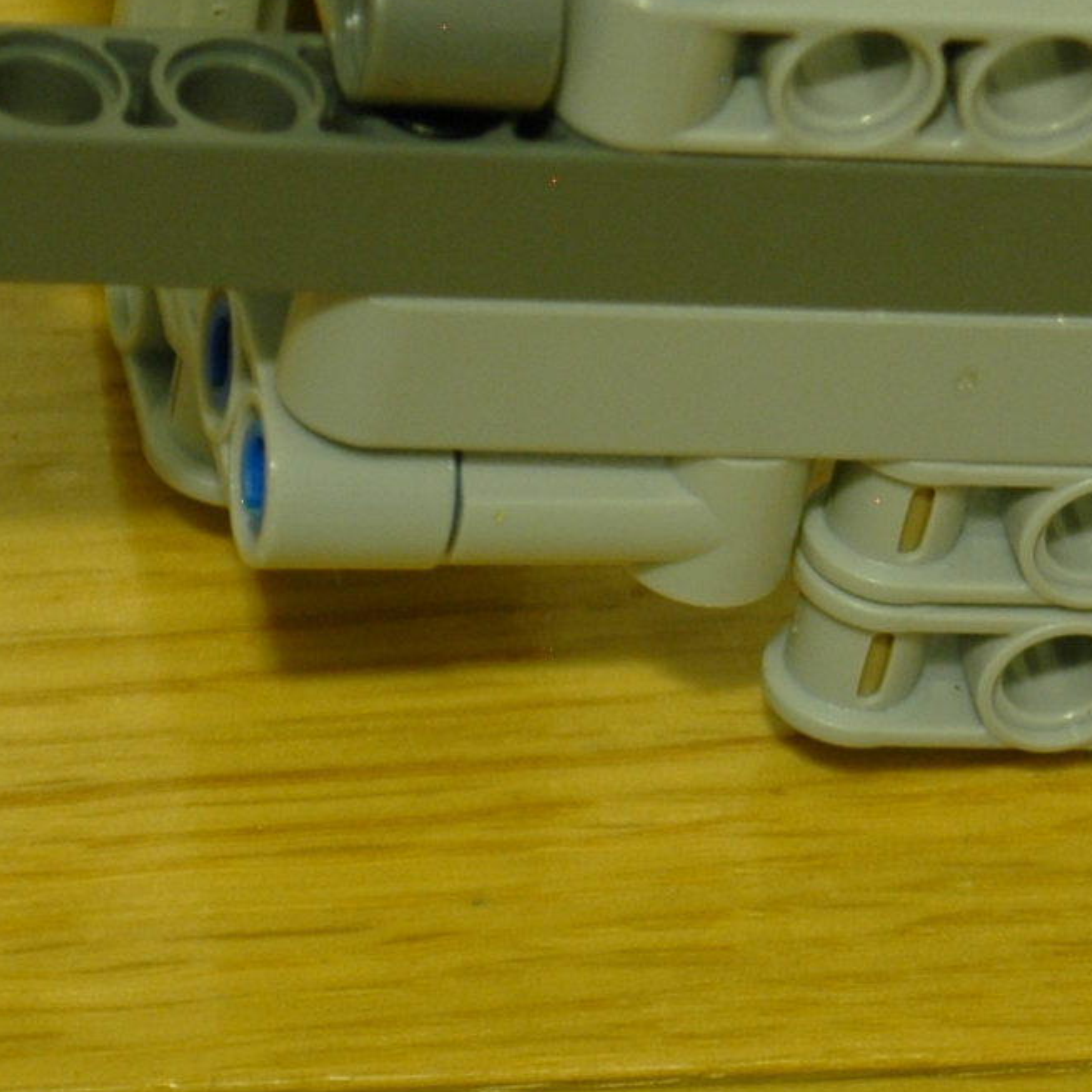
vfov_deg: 5.4
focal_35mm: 322
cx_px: 704
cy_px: 207
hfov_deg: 5.4
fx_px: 11491
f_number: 5.6
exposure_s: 1/2
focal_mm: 55
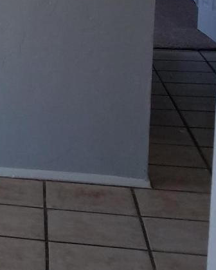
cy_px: 37
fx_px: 966
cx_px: -257
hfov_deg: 11.2
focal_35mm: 121
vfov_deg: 15.7
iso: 40
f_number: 1.7
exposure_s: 1/164
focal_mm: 4.2
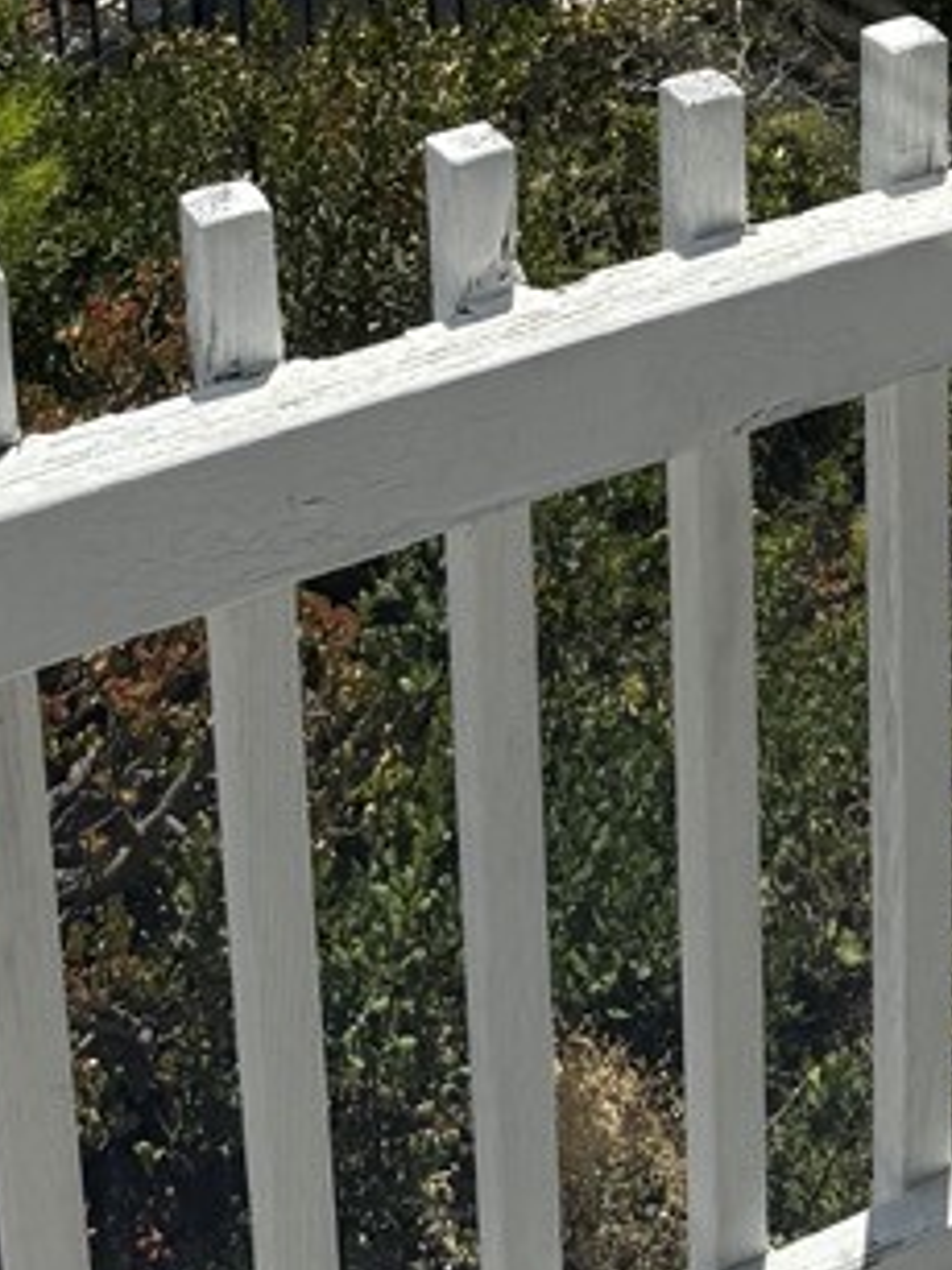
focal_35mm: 80
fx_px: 2936
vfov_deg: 22.2
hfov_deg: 18.3
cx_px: 675
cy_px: -335
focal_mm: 6.76
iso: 80
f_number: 1.78
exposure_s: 1/5714
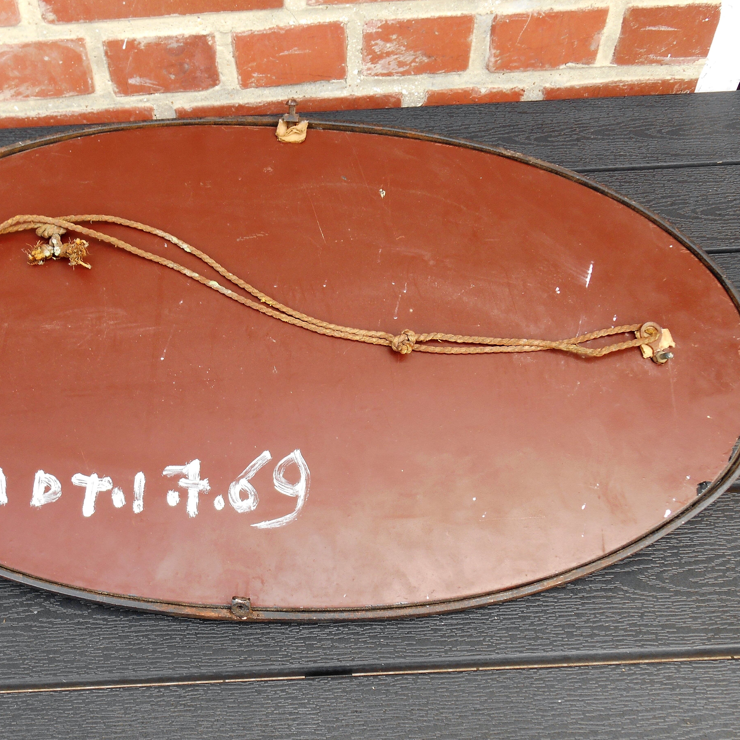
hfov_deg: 44.5
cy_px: 368
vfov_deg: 44.9
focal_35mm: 37
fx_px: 895
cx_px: 266
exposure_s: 1/50
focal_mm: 5.5
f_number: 3.6
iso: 80
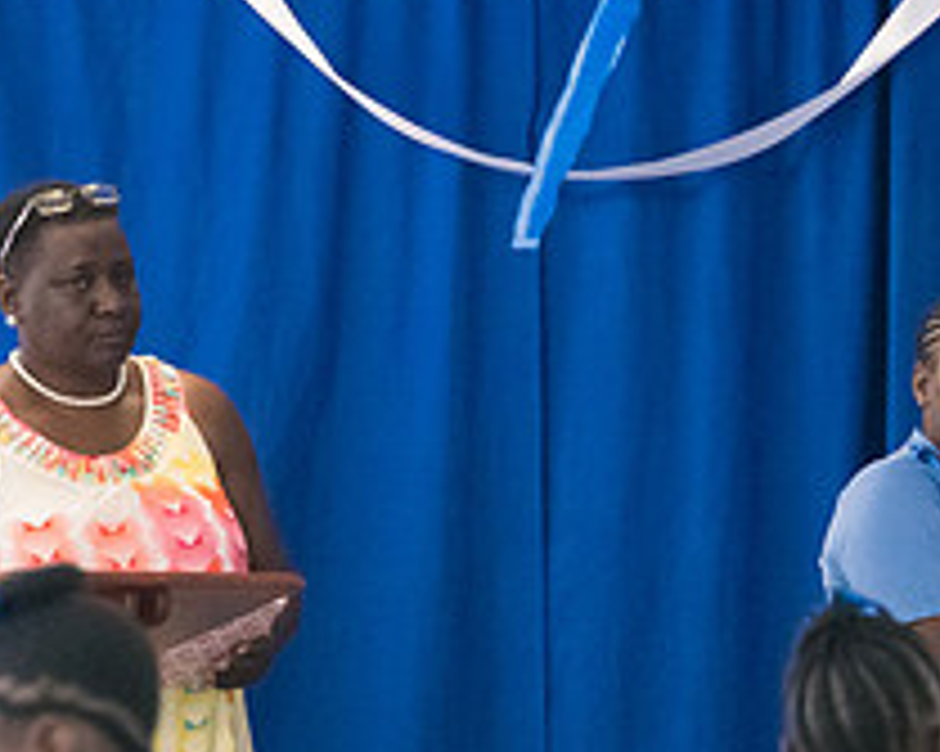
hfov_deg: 4.1
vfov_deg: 3.3
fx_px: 13069
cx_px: 998
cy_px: 696
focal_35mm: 470
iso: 20000
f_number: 6.3
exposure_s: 1/200
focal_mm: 180
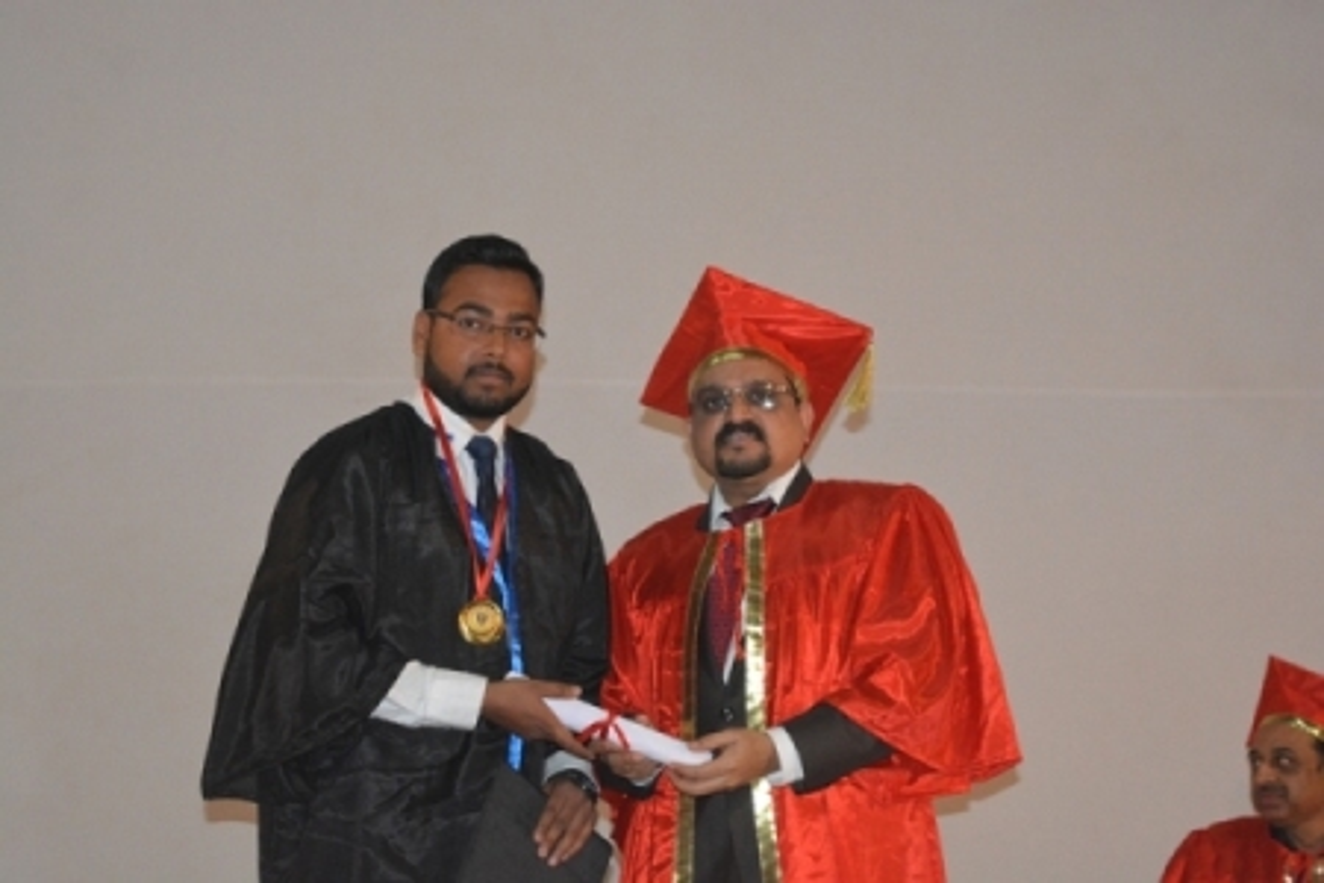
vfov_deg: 16.6
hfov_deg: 24.6
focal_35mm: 82
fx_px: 3034
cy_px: 442
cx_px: 662
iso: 3200
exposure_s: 1/60
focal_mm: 55
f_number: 5.6
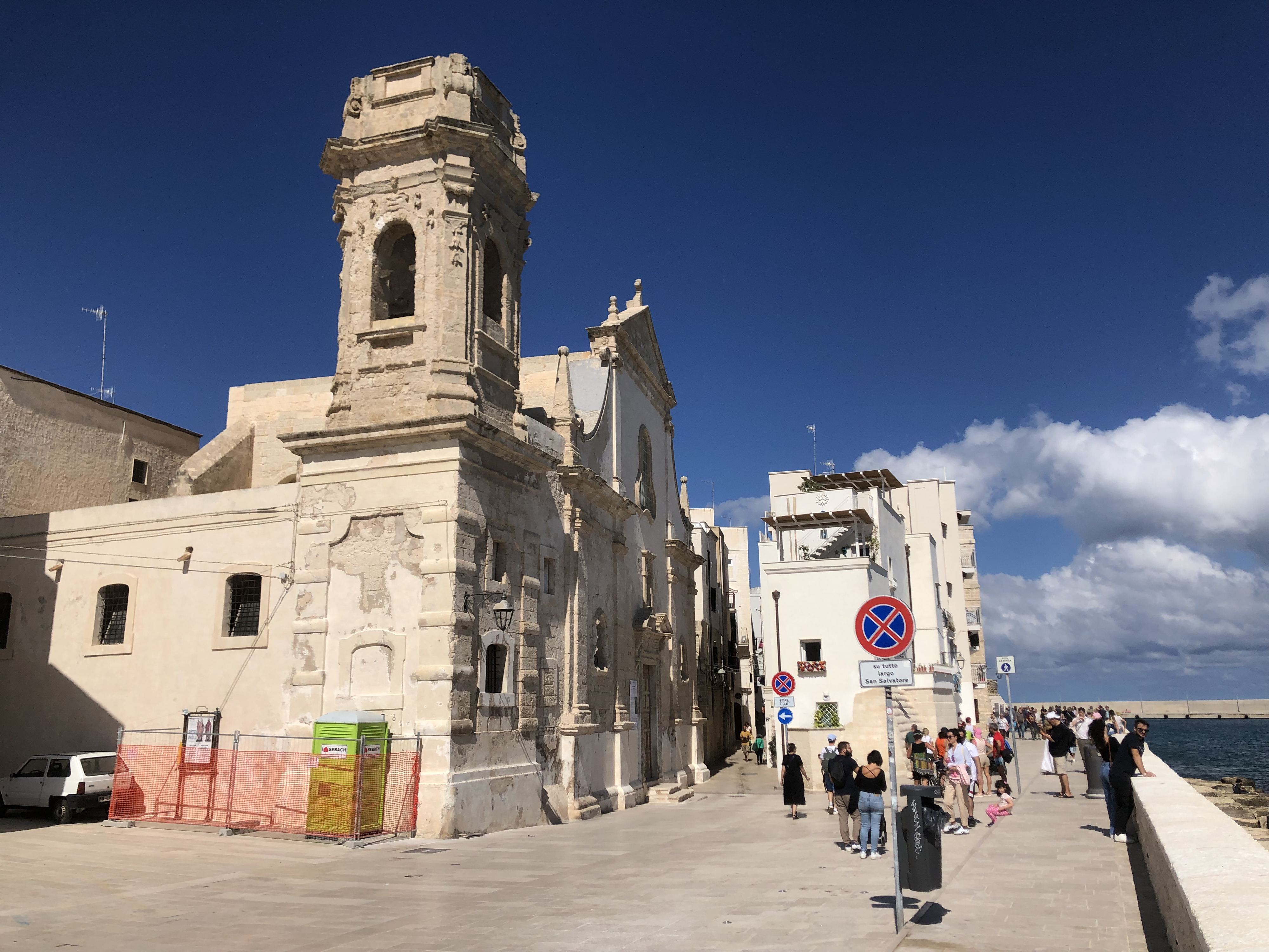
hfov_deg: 63.4
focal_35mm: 28
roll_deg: +1.7
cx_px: 634
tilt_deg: +11.5
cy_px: 476
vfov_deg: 49.7
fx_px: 1026
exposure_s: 1/5405
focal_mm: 4
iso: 25
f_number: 1.8
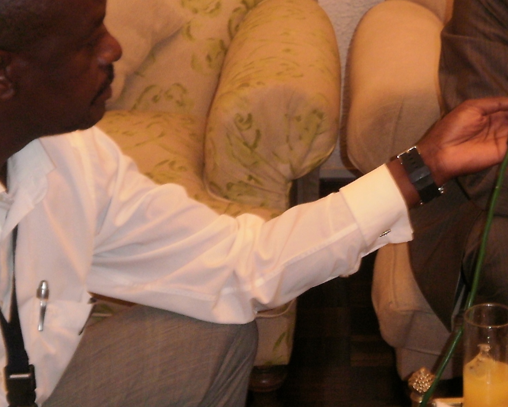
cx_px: 504
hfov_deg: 19.8
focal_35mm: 94
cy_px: 66
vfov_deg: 16.2
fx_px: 1413
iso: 125
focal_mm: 6.51
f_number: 3.1
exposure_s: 1/30
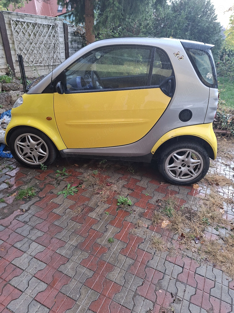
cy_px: 156
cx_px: 117
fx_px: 207
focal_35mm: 23
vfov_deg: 73.9
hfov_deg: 58.9
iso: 40
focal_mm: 5.54
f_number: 1.8
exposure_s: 1/120
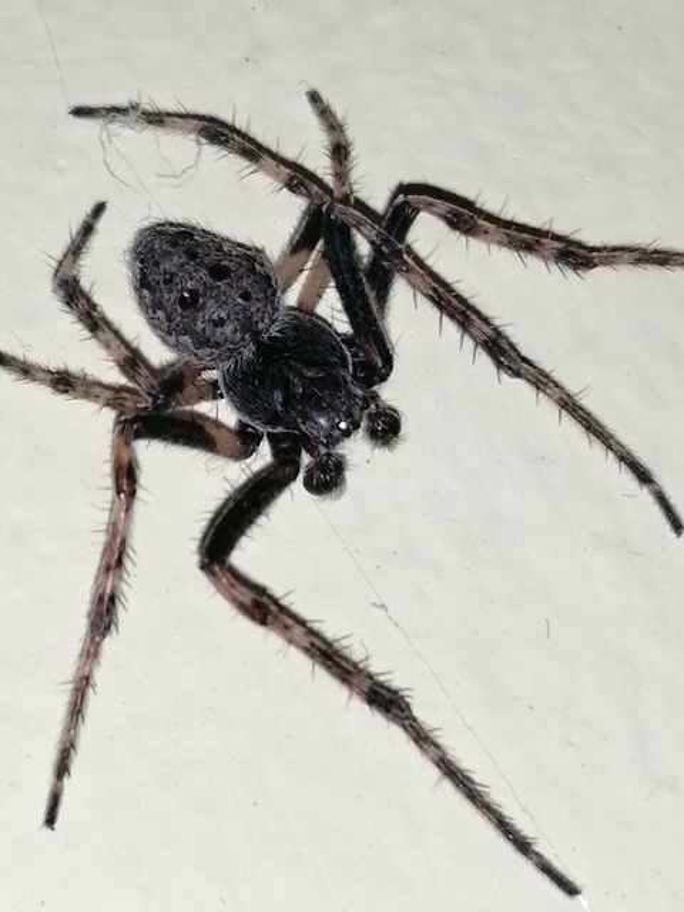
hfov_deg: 14.4
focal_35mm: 103
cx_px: 342
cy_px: 456
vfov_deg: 19.1
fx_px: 2714
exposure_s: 1/90
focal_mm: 3.46
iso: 64
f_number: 1.8
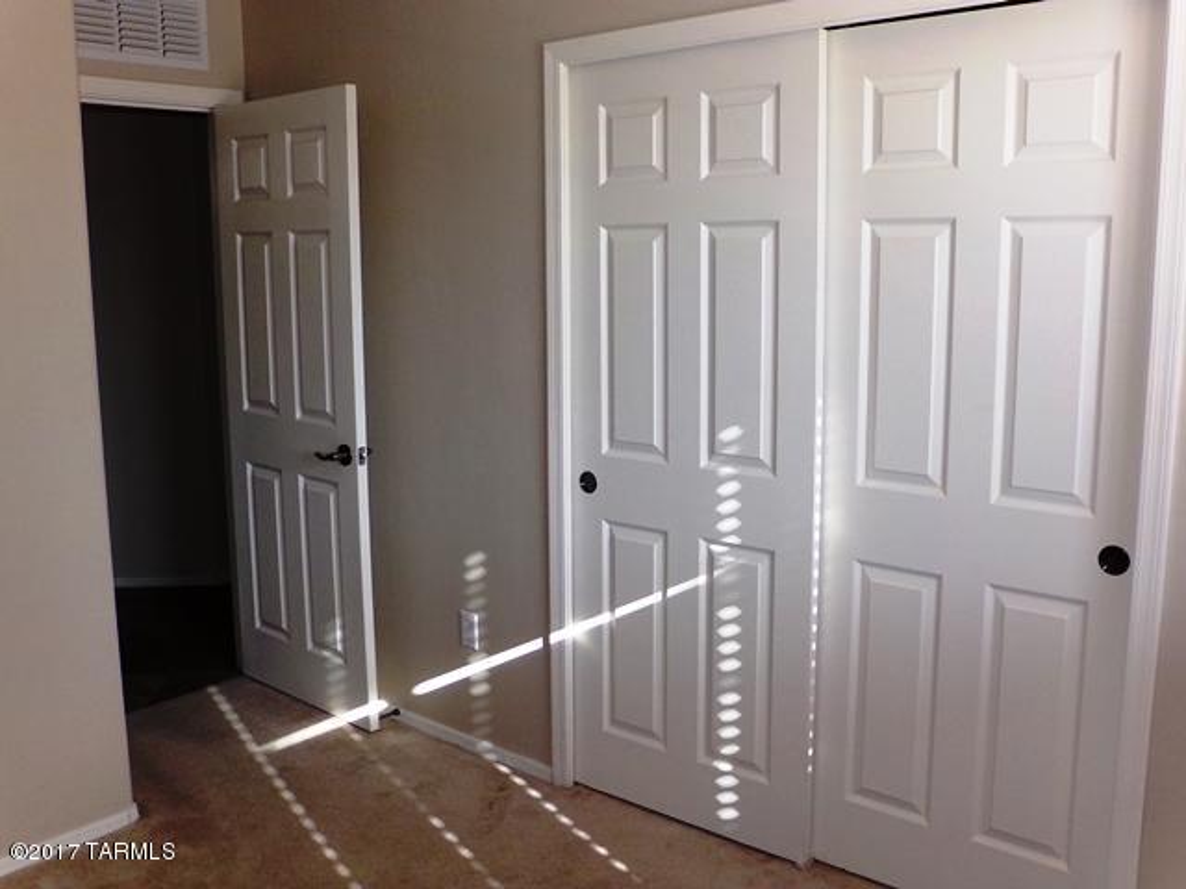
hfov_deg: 55.4
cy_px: 444
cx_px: 593
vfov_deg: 42.9
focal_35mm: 33
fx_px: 1131
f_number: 3.4
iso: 160
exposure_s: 1/45
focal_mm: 5.9
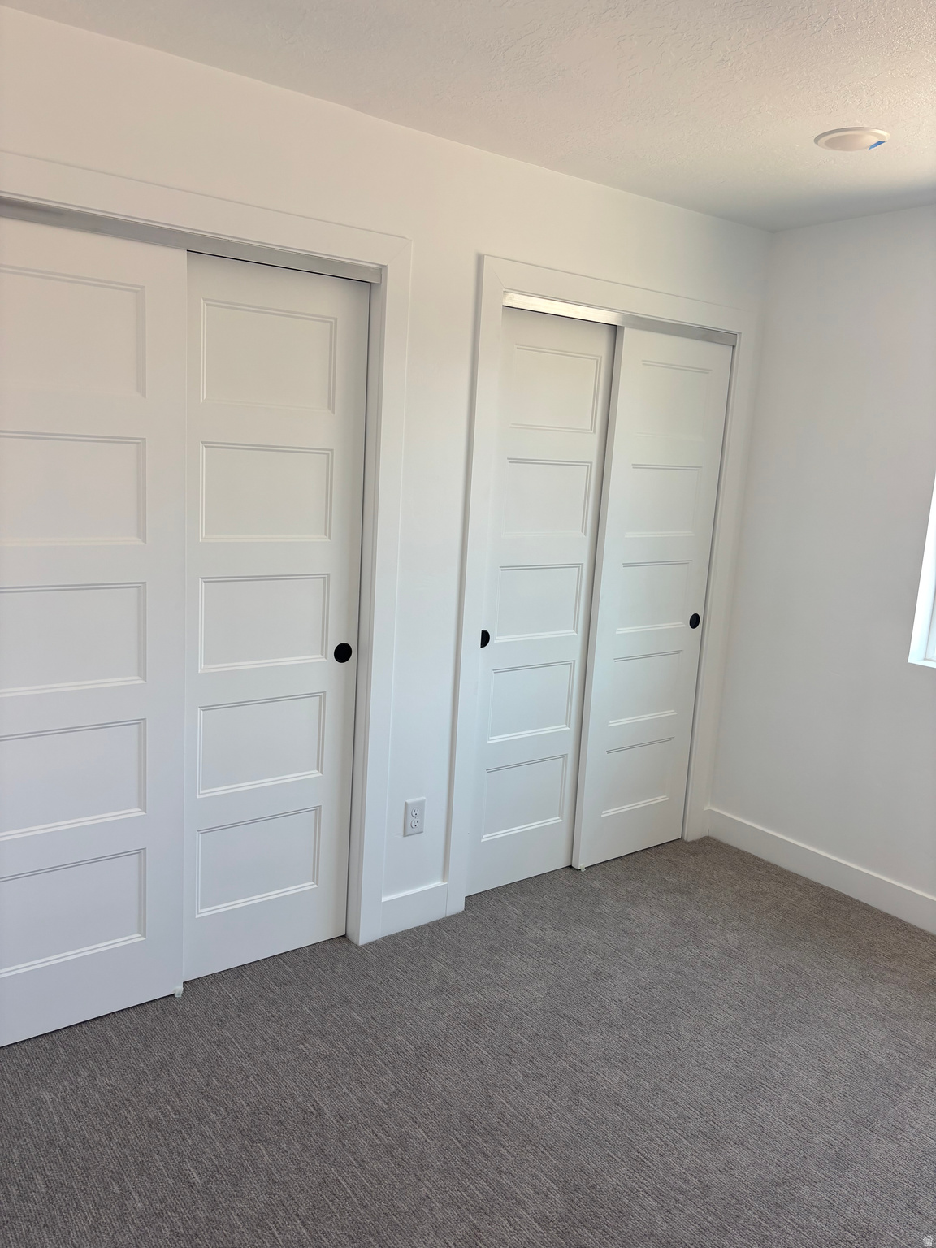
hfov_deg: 53.1
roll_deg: -4.5
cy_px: 624
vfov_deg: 67.3
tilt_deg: -9.8
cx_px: 468
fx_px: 937
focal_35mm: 26
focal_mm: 5.96
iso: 50
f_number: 1.6
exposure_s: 1/299
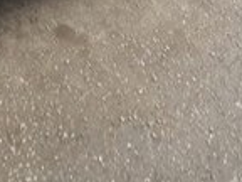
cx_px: 60
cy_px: -183
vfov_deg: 10.9
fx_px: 867
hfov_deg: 15.8
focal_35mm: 124
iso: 50
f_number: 1.9
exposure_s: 1/50
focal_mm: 3.6
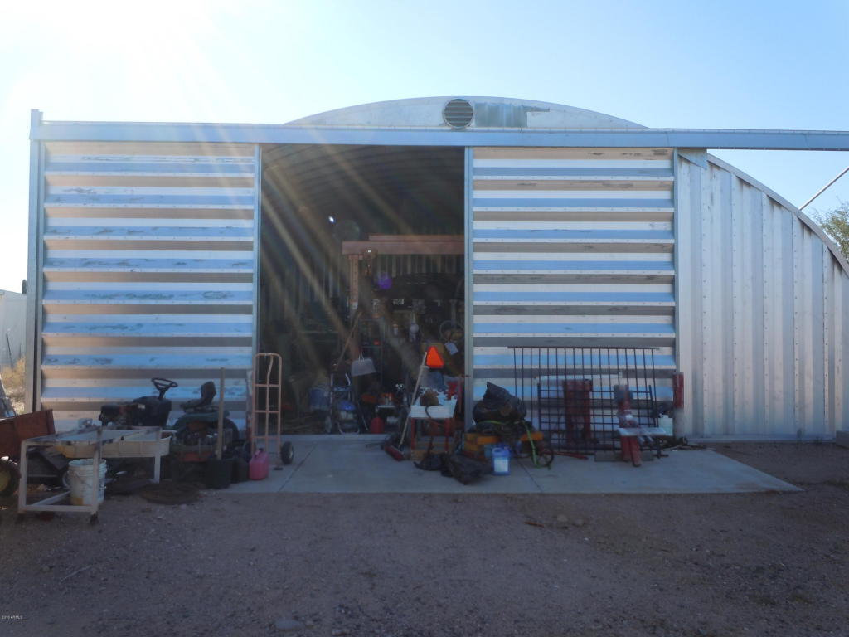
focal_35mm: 28
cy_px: 318
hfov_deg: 63.4
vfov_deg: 49.7
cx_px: 424
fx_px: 687
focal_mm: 5
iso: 100
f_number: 3.7
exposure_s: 1/400
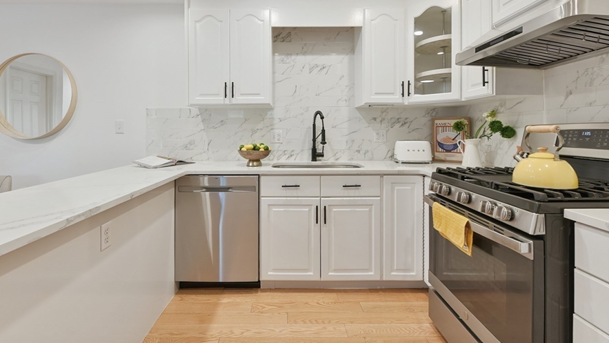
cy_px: 131
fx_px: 275
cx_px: 284
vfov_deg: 63.2
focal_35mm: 17
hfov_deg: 95.8
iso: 640
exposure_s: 1/15
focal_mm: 14
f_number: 9
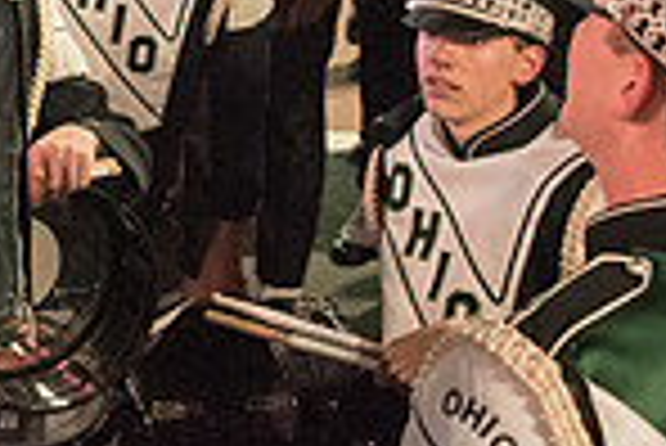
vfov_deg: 13.6
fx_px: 1741
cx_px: 14
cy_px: -259
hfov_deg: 21.0
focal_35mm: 94
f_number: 2.8
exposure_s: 1/160
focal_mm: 24
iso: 8000
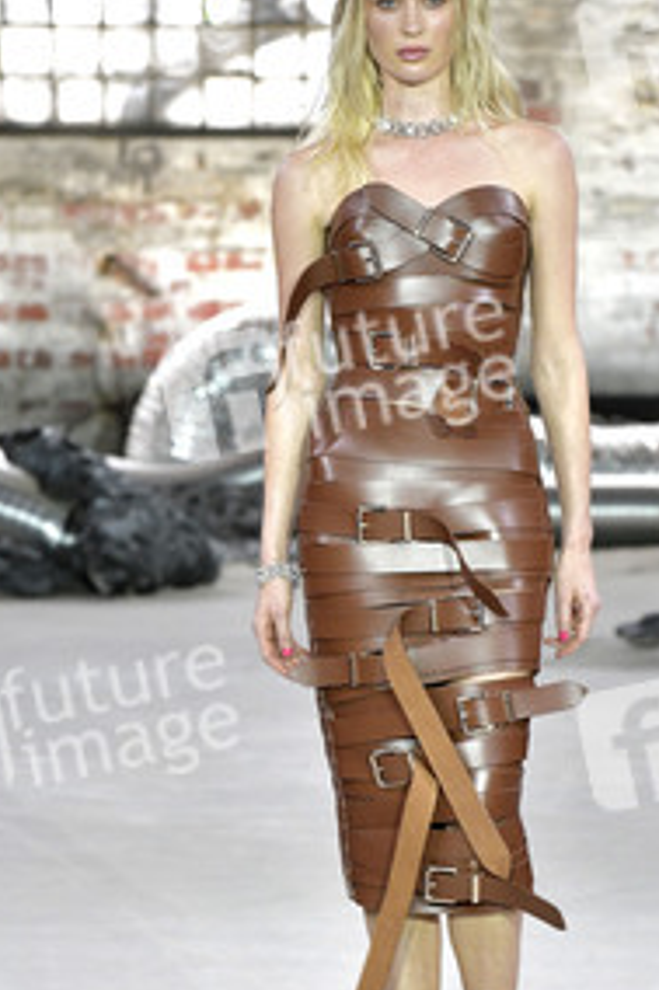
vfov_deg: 7.0
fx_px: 8137
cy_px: 554
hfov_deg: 4.6
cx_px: 439
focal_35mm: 296
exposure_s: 1/320
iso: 2500
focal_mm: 175
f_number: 6.3
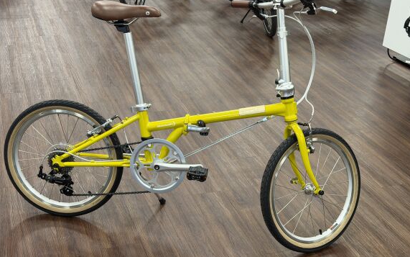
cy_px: 118
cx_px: 209
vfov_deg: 24.9
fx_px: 581
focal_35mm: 52
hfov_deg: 38.9
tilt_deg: -24.8
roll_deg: -4.1
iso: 100
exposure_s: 1/50
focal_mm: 6.76
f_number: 1.78
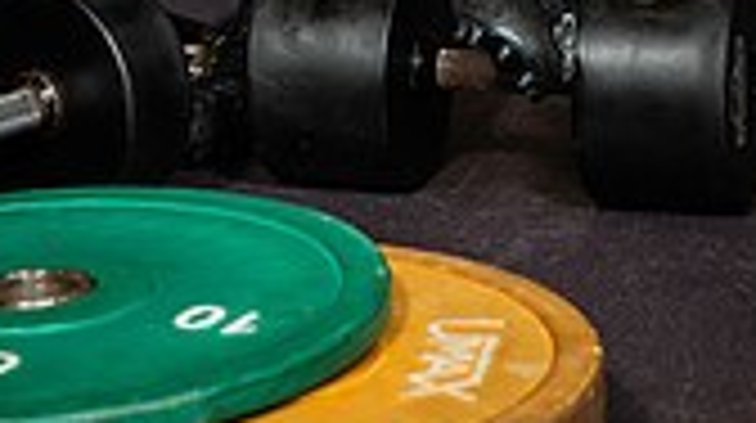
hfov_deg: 14.7
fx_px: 2923
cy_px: -554
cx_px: 346
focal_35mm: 146
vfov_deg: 7.8
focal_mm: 52
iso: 500
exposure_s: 1/250
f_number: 5.6
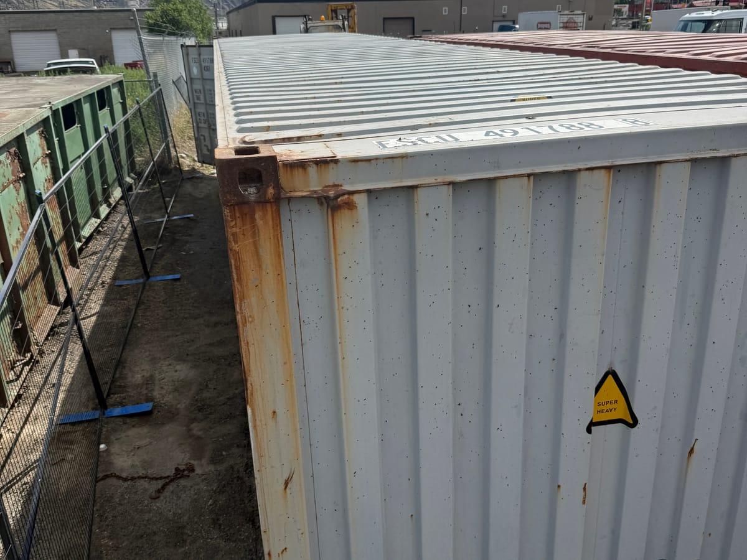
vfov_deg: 56.8
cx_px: 374
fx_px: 518
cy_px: 280
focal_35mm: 24
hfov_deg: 71.6
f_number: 1.78
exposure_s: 1/7353
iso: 80
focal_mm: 6.76
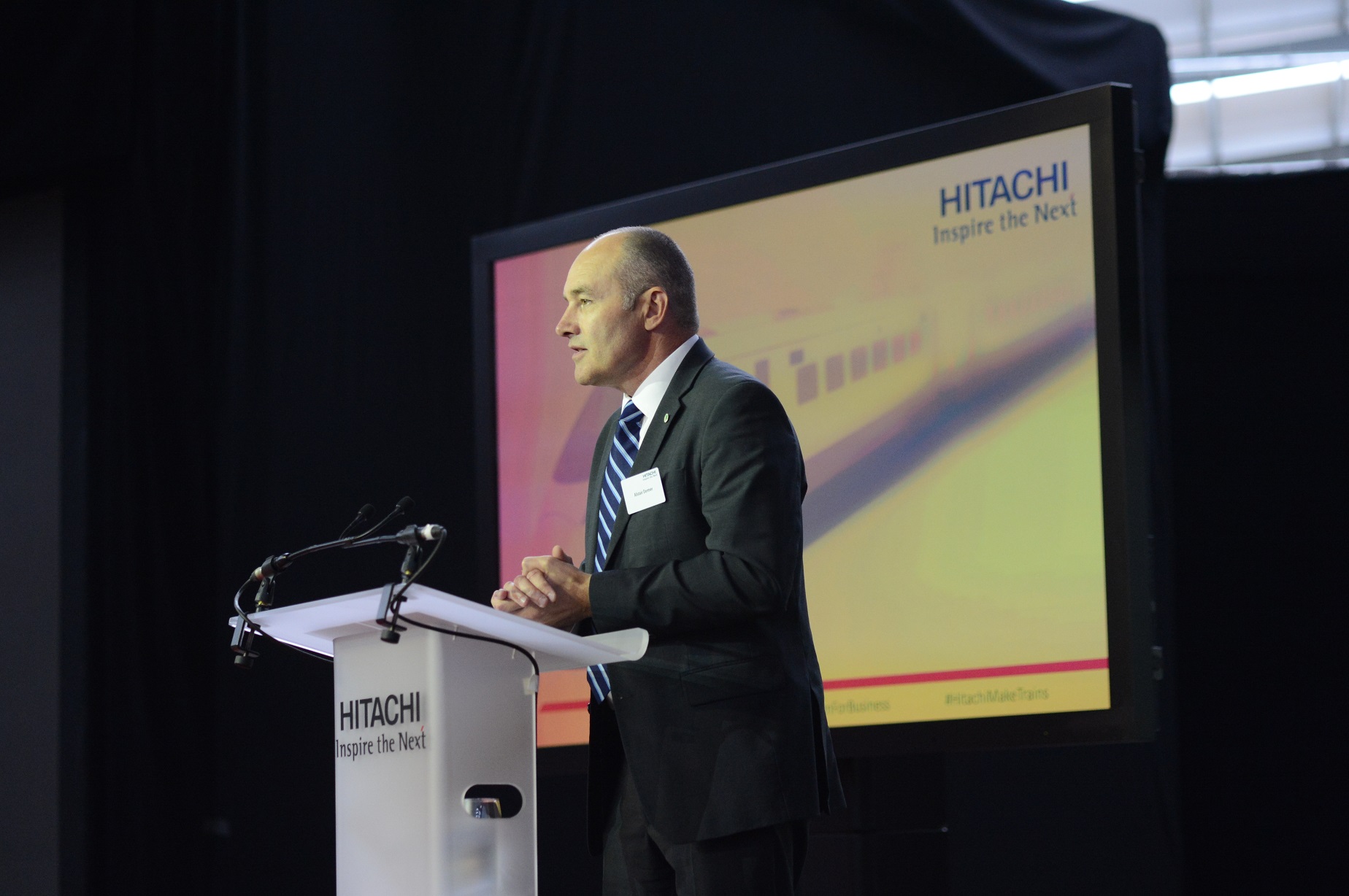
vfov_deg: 13.0
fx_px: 3930
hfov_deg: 19.5
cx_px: 674
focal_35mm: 105
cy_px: 448
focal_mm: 105
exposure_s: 1/400
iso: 4000
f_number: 3.2
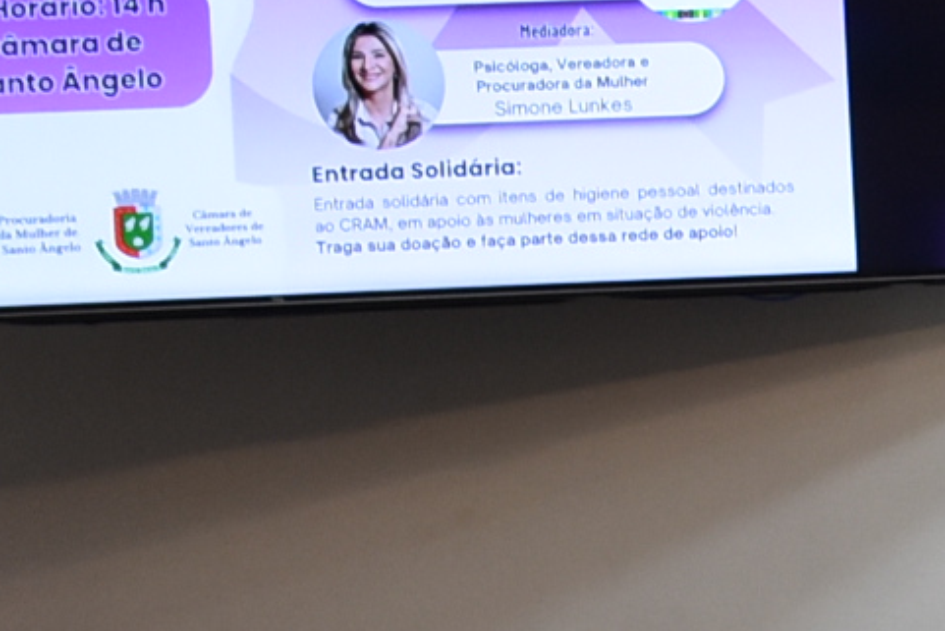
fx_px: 4411
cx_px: 2415
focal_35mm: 168
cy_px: 1026
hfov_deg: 10.3
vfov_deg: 8.0
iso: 800
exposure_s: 1/100
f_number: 5
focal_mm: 18
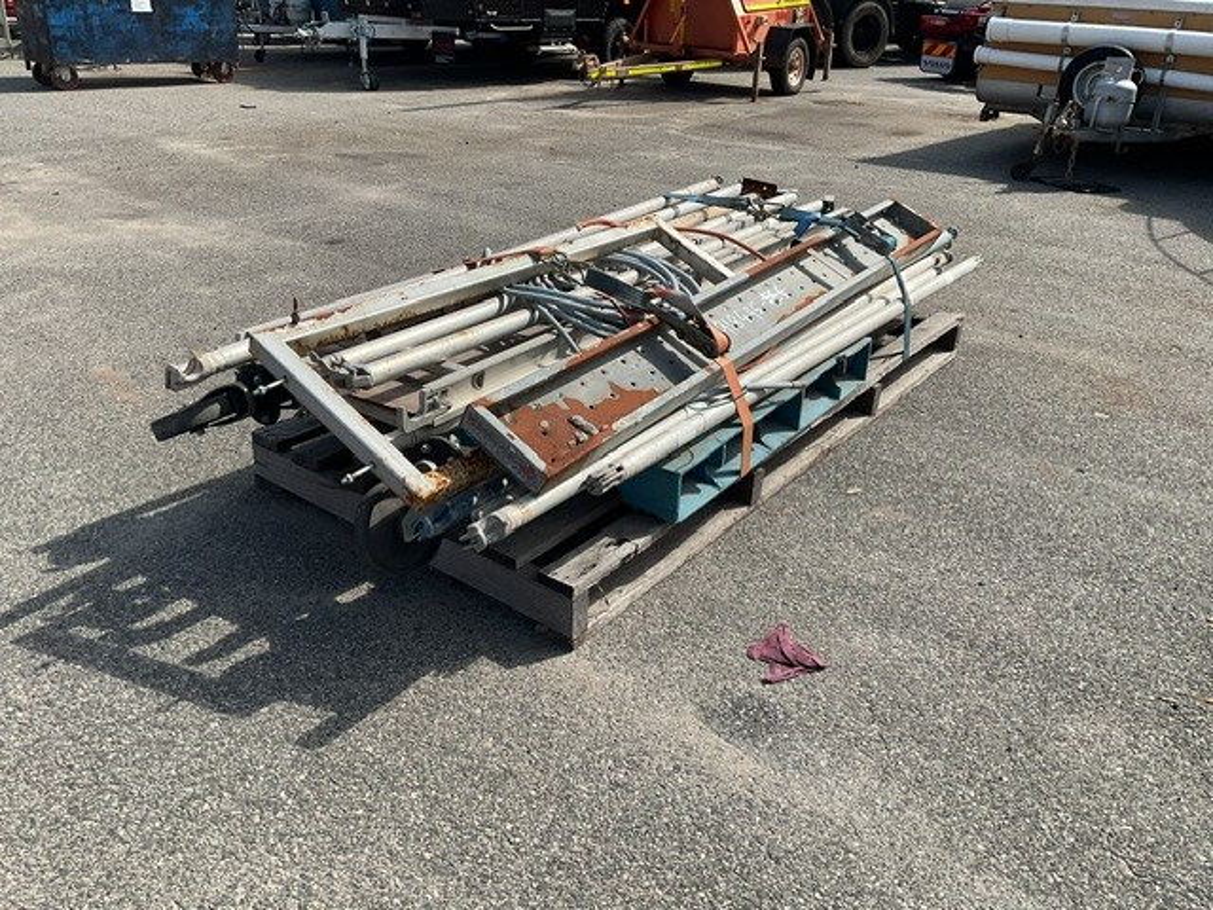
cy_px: 455
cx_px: 606
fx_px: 1016
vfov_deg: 48.2
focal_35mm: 29
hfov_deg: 61.7
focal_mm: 3
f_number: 1.8
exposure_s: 1/1984
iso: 16
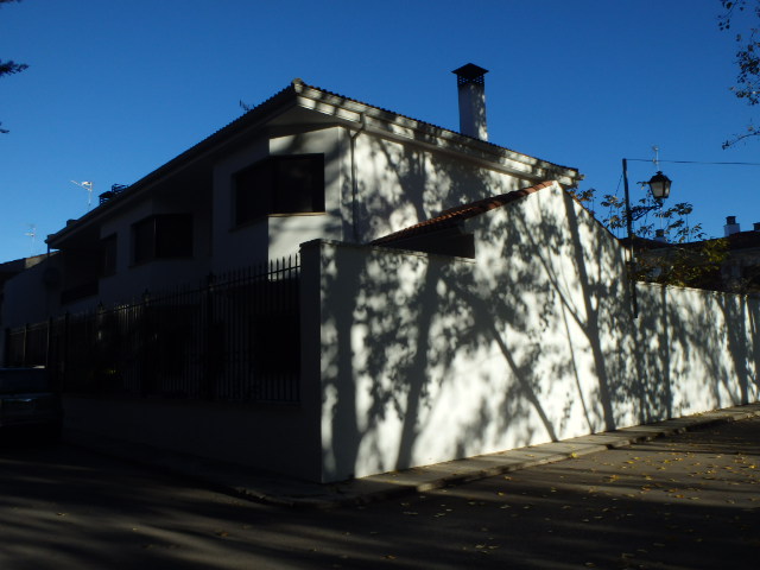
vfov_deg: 49.7
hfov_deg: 63.4
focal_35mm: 28
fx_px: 615
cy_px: 285
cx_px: 380
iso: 125
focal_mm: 5
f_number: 3.9
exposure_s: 1/800
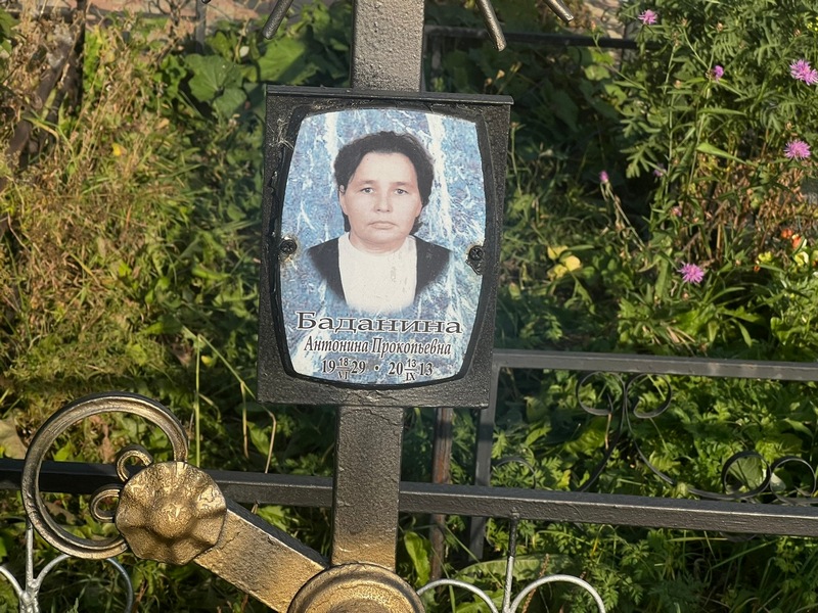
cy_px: 306
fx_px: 1820
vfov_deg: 19.1
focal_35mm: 77
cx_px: 409
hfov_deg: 25.3
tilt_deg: -18.8
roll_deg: -1.0
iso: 32
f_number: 2.8
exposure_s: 1/664
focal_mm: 9
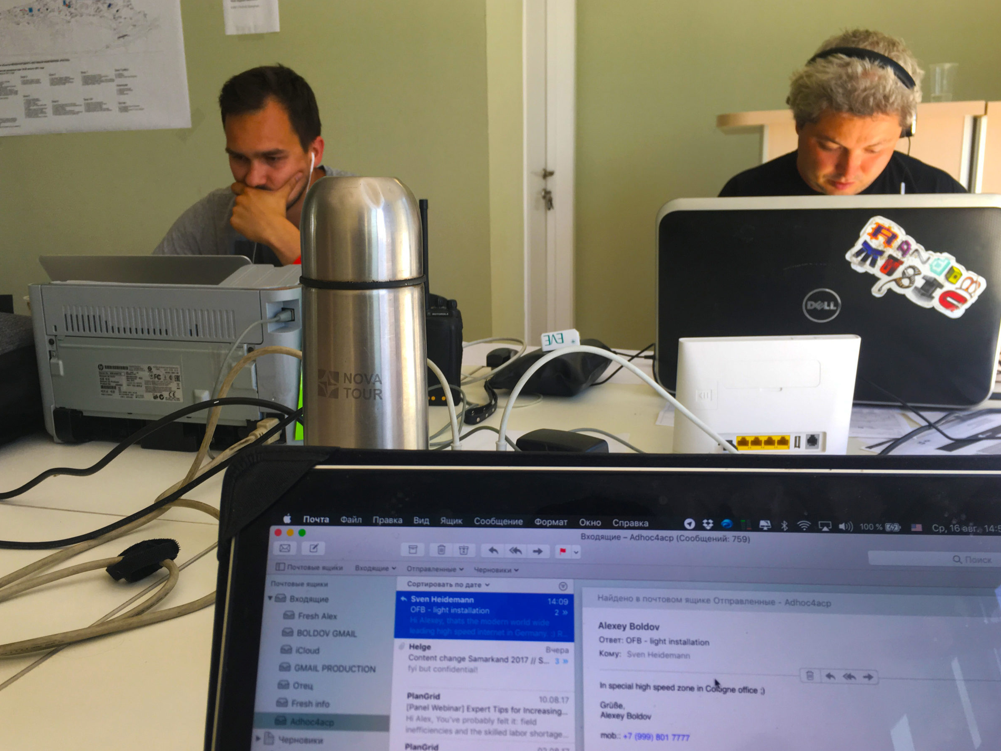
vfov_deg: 45.4
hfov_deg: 58.3
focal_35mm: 31
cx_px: 490
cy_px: 375
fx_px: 896
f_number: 2.2
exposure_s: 1/100
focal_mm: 4.15
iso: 32
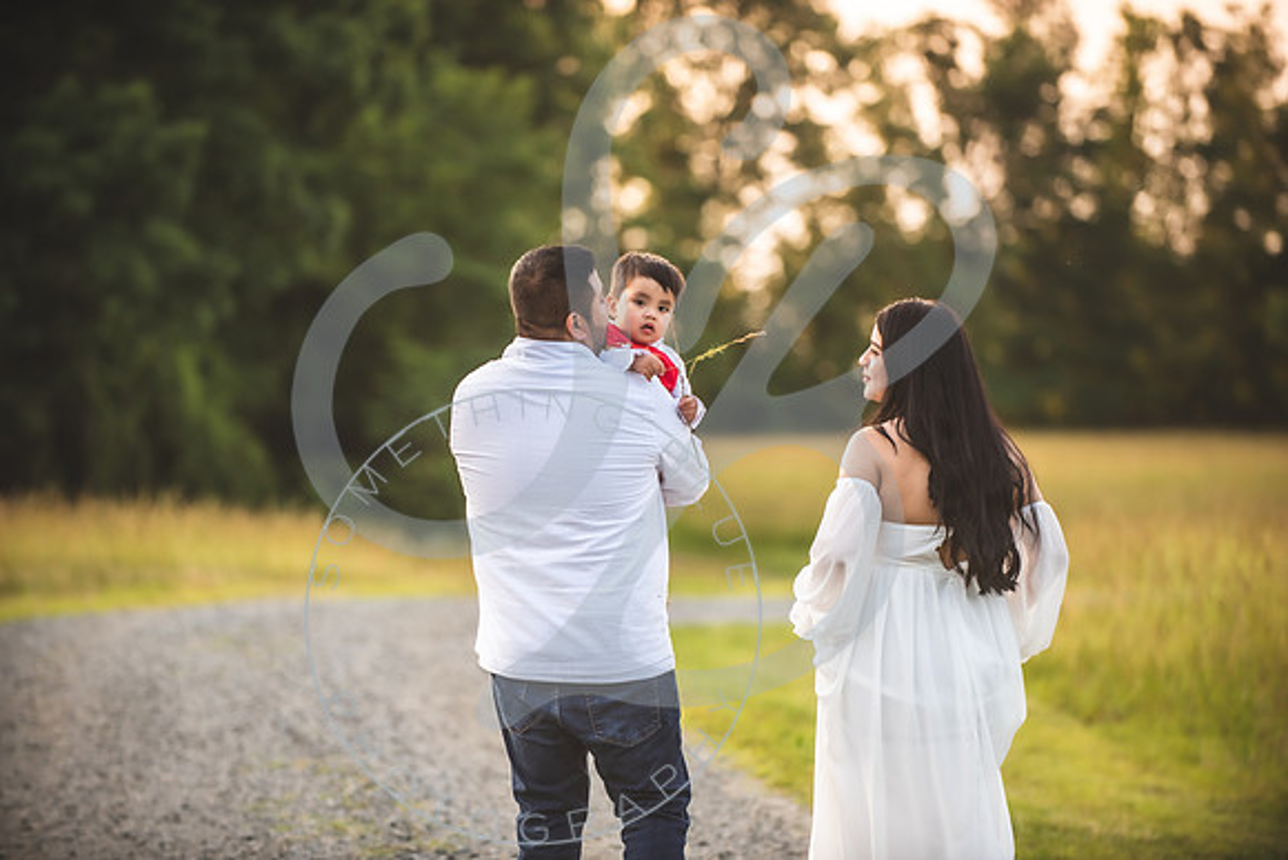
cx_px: 644
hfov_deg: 12.1
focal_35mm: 170
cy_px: 430
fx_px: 6083
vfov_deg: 8.1
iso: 200
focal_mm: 170
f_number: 2.8
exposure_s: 1/320
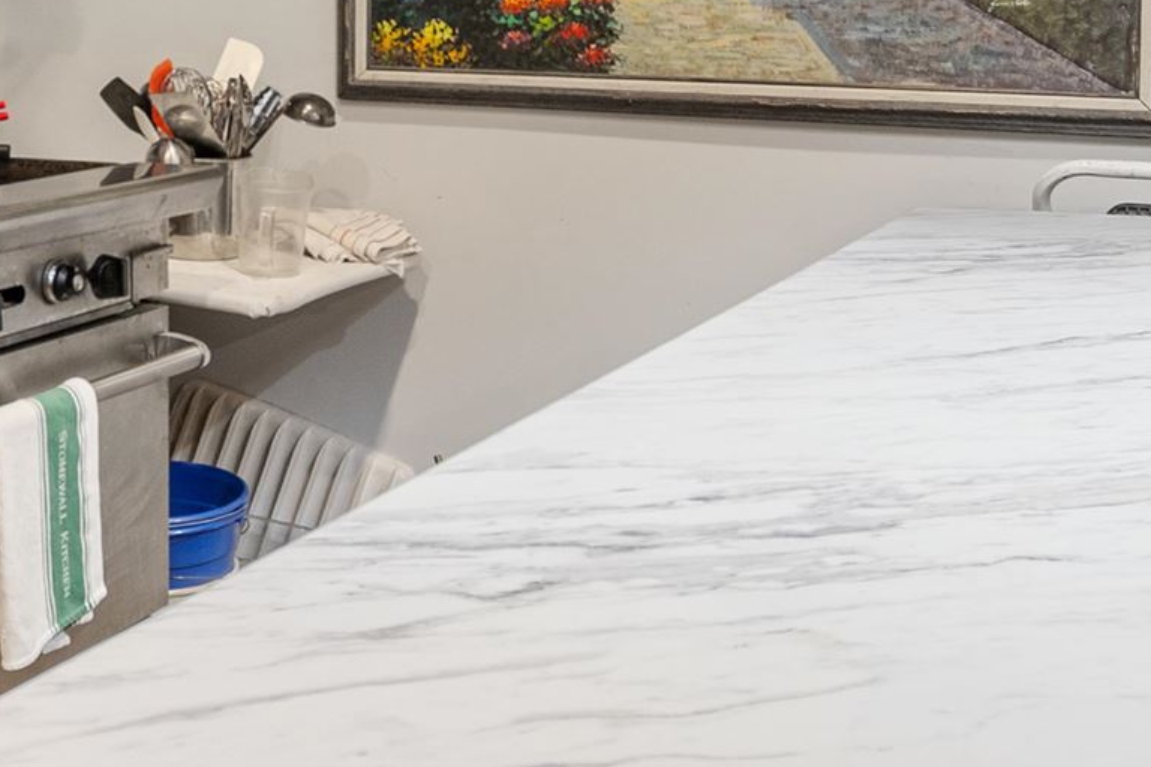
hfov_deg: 32.4
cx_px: 222
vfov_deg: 21.4
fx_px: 1918
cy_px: -93
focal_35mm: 60
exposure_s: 1/8
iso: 100
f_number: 5.6
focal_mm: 10
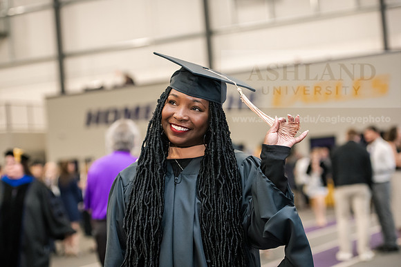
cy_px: 134
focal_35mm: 86
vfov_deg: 15.9
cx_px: 200
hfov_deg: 23.6
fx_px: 958
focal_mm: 86
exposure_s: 1/200
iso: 3200
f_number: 3.2
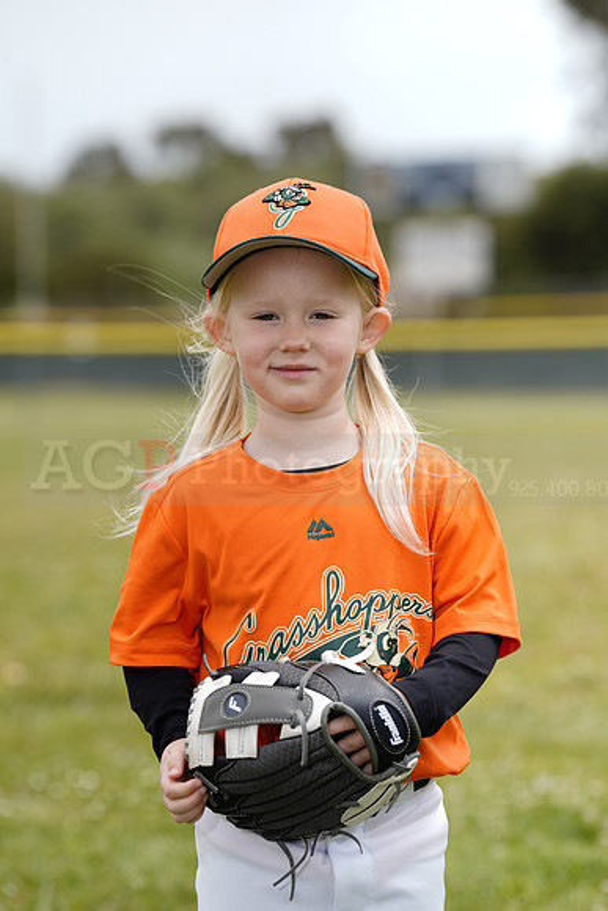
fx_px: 4684
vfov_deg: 11.1
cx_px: 304
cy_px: 456
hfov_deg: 7.4
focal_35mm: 185
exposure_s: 1/250
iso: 50
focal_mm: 185
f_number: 5.6
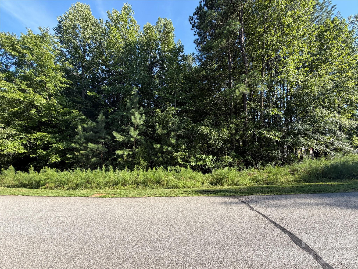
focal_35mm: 14
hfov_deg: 102.1
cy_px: 134
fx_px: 145
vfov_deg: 85.7
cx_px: 179
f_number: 2.2
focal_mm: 2.22
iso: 50
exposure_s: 1/502
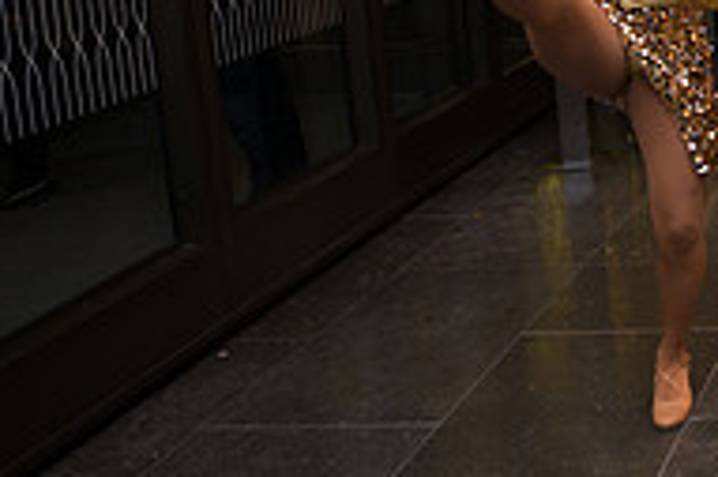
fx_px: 1455
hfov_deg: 23.3
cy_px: 4
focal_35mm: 73
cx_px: 1022
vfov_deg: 18.2
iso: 400
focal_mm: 24
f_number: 3.2
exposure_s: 1/200
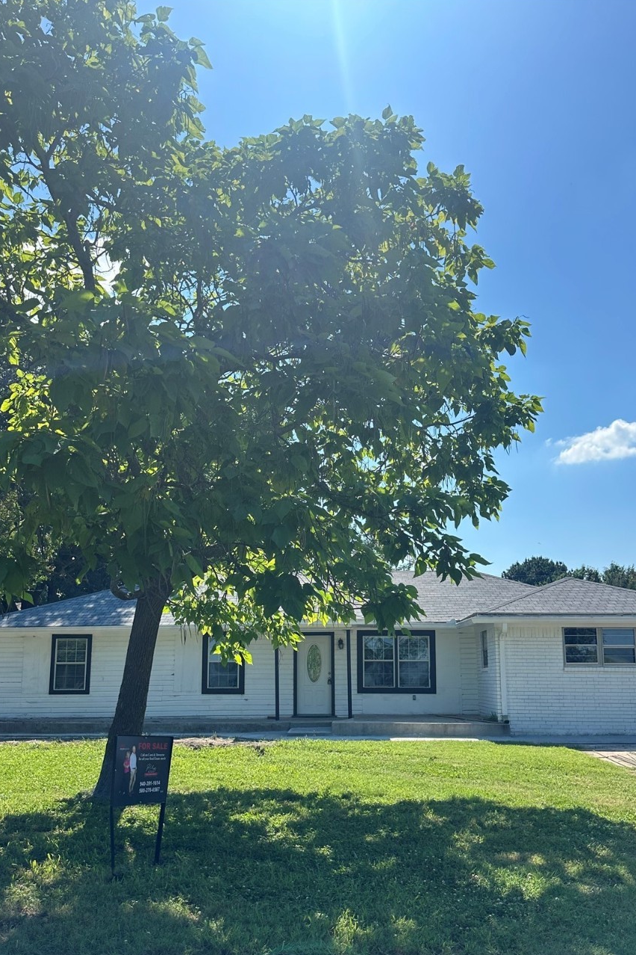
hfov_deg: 43.6
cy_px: 569
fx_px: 795
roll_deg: -0.5
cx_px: 313
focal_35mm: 30
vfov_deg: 61.4
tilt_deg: +7.8
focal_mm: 6.86
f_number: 1.78
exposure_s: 1/4545
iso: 80
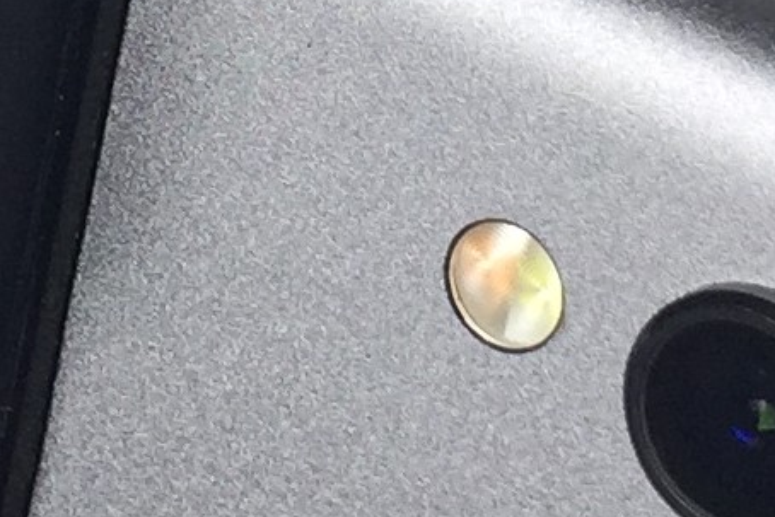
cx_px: -173
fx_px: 2821
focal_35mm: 131
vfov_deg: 10.5
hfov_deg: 15.1
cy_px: 175
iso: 32
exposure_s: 1/520
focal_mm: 4.15
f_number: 2.2
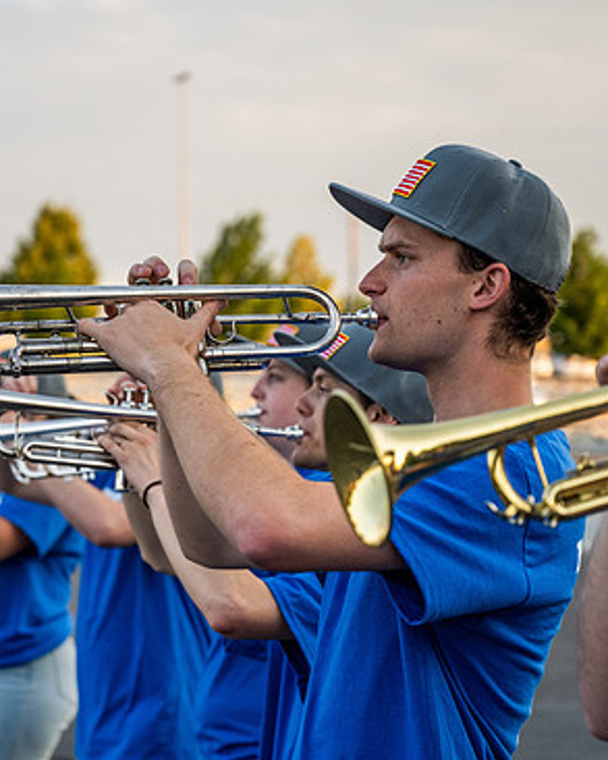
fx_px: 2361
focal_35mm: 105
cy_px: 402
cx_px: 201
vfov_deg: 18.3
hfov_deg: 14.6
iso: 800
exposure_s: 1/640
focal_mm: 70
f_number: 4
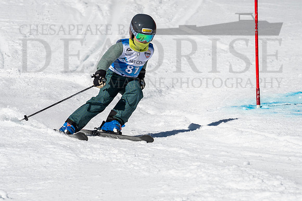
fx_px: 6479
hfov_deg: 2.7
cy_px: 101
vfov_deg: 1.8
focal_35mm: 772
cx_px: 152
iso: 200
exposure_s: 1/2000
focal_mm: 400
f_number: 8
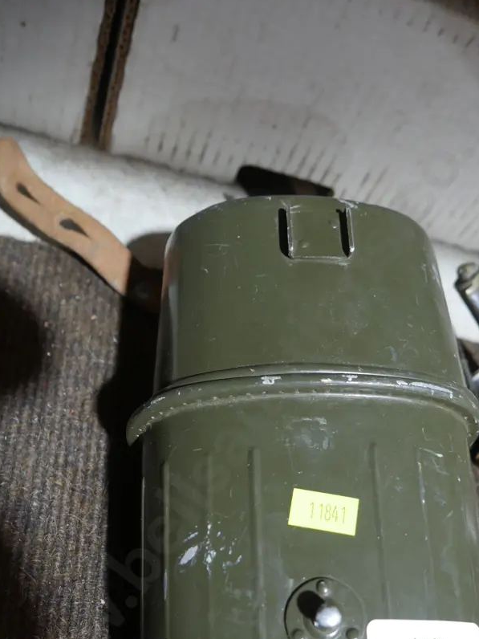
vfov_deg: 50.7
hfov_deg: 39.6
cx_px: 262
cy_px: 406
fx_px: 664
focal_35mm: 36
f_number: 3.5
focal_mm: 14
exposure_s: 1/60
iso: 640
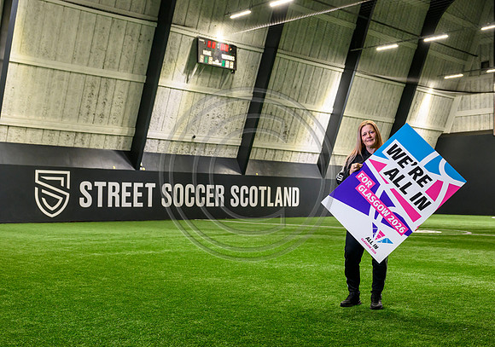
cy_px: 185
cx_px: 266
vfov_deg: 32.4
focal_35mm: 43
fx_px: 597
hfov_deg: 45.0
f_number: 4.5
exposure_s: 1/125
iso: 2500
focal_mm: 35
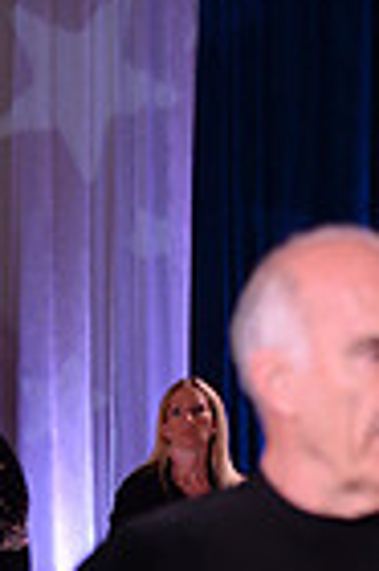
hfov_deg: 3.4
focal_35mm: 407
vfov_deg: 5.0
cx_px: 100
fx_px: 6443
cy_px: 1056
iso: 1600
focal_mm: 98
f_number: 5
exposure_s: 1/250
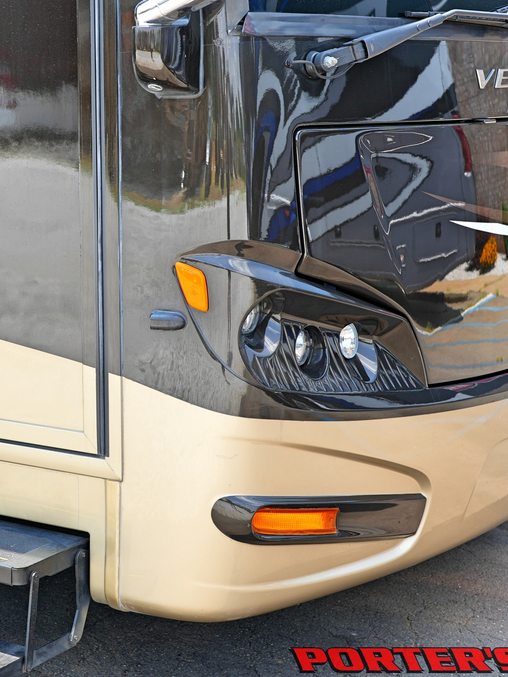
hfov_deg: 18.2
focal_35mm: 80
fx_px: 1566
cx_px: 65
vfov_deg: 24.4
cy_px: 305
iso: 100
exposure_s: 1/200
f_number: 4.5
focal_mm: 50
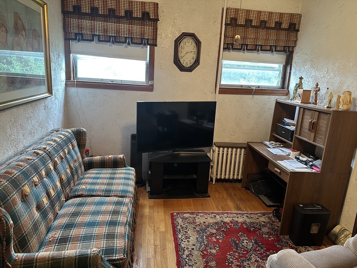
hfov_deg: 71.6
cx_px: 178
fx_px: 248
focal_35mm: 24
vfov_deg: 56.8
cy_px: 134
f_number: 1.78
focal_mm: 6.86
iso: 400
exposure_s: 1/60
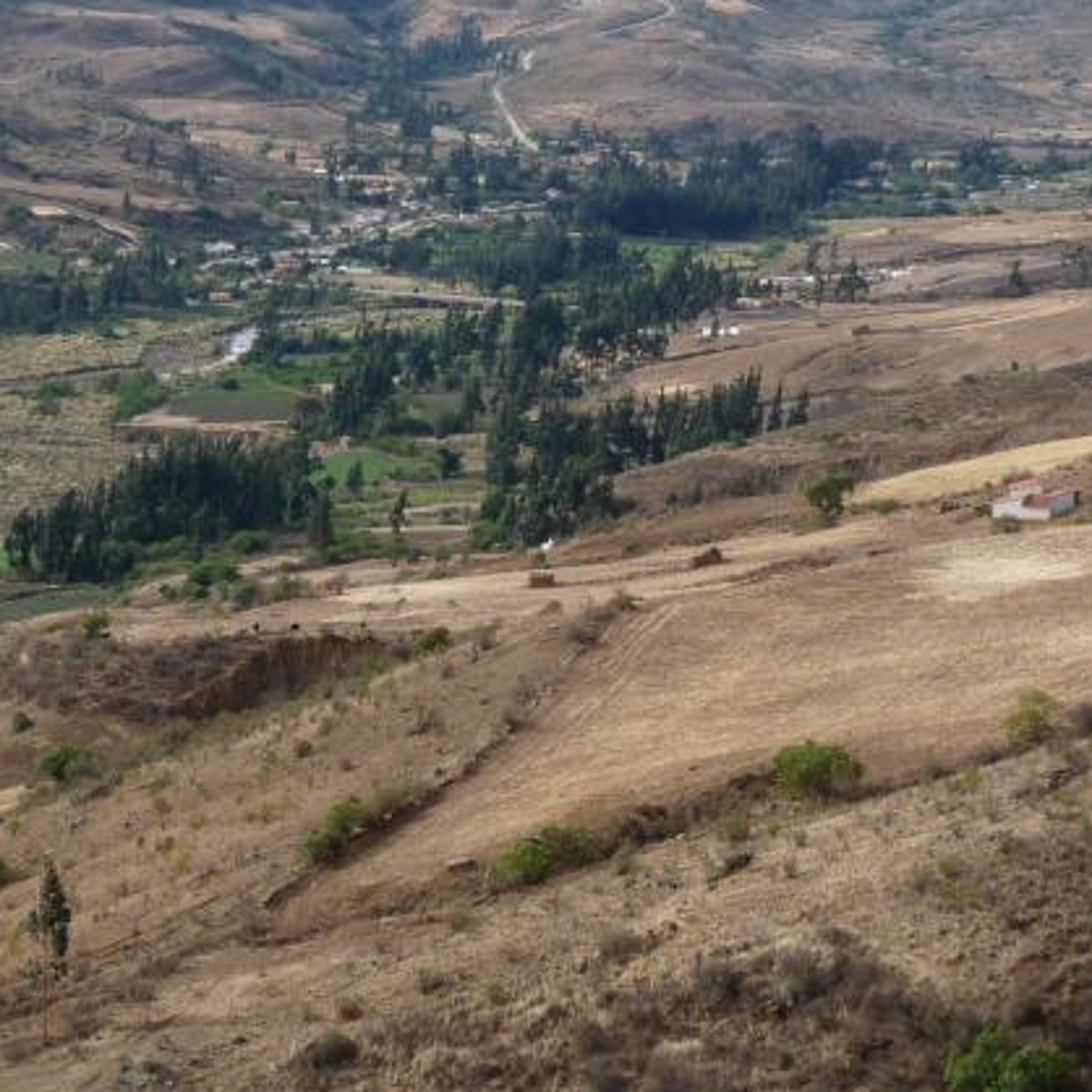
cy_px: 246
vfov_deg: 12.0
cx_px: 371
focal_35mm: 145
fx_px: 5175
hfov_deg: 12.0
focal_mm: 11.9
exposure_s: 1/250
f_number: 5.6
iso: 100
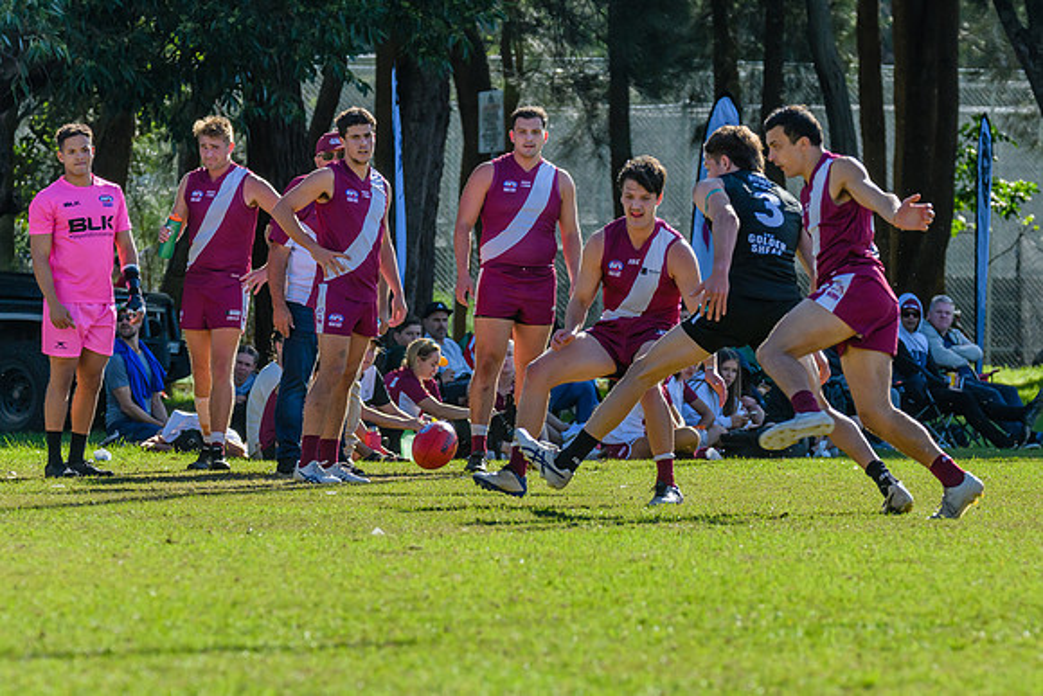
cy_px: 443
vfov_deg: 3.8
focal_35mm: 362
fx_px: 10490
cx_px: 575
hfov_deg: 5.7
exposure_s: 1/1600
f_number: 8
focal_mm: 250
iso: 800
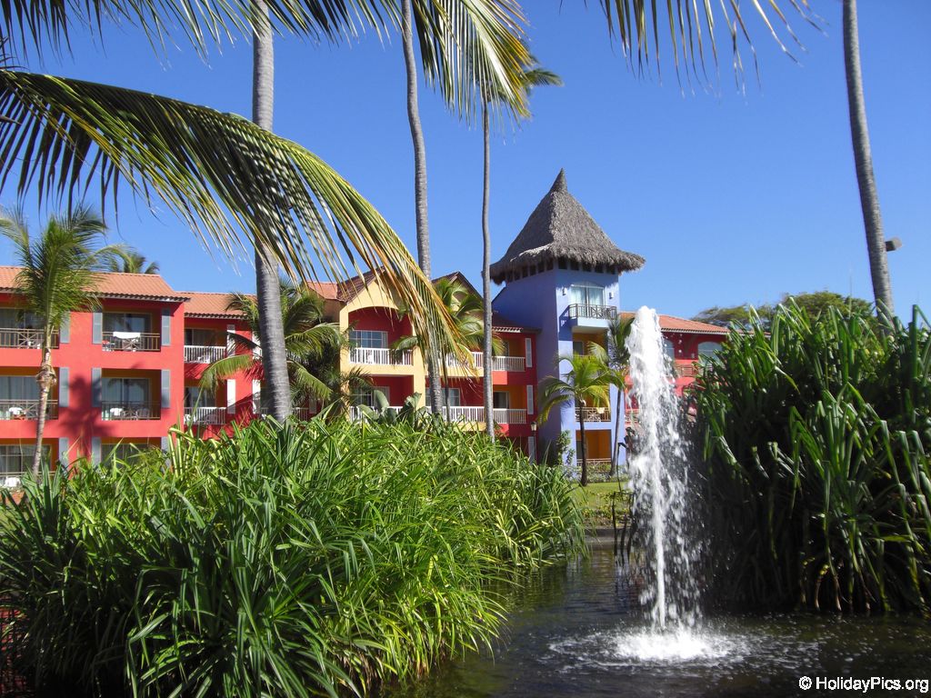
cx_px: 466
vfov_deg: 37.7
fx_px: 1022
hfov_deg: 49.0
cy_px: 349
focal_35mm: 38
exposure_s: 1/125
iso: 64
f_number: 8
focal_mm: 6.2
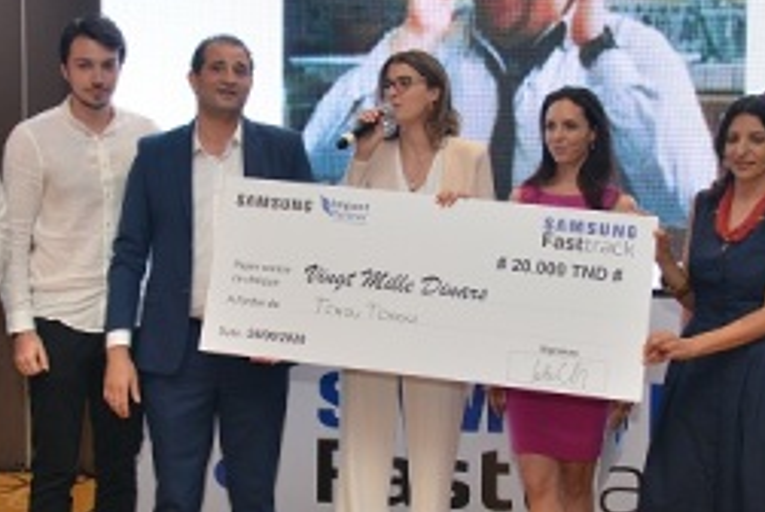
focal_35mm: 74
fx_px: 1574
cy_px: 247
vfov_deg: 18.5
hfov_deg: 27.2
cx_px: 299
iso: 1000
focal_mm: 31
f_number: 5.6
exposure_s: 1/100
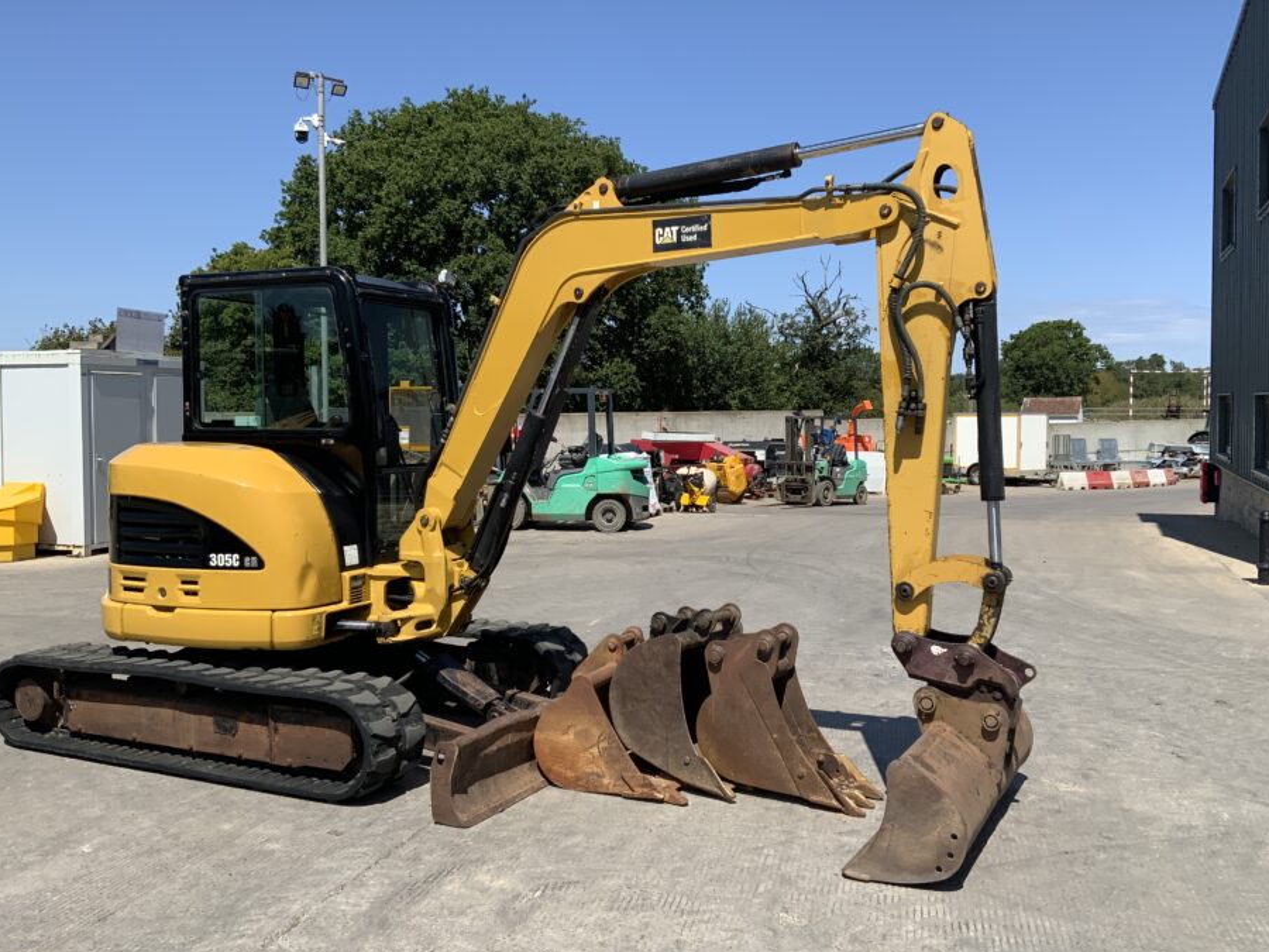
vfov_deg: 42.9
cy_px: 463
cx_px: 664
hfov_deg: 55.3
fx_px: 1210
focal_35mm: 33
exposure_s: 1/2058
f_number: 1.8
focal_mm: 3
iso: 20
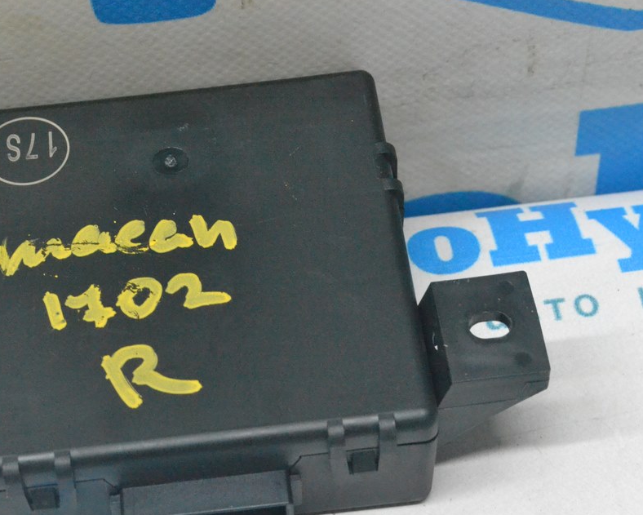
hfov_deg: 19.0
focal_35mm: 101
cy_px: 275
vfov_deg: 15.3
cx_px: 263
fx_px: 1915
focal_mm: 55
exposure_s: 1/160
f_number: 10
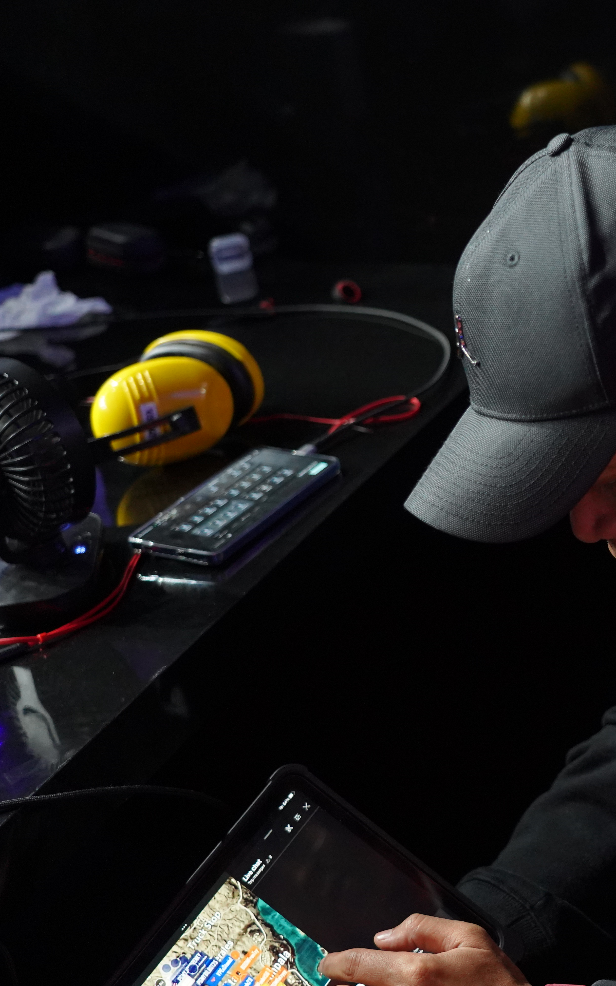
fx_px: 2014
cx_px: 686
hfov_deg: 16.8
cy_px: 493
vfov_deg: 27.5
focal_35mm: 75
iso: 3200
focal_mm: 49
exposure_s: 1/160
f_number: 4
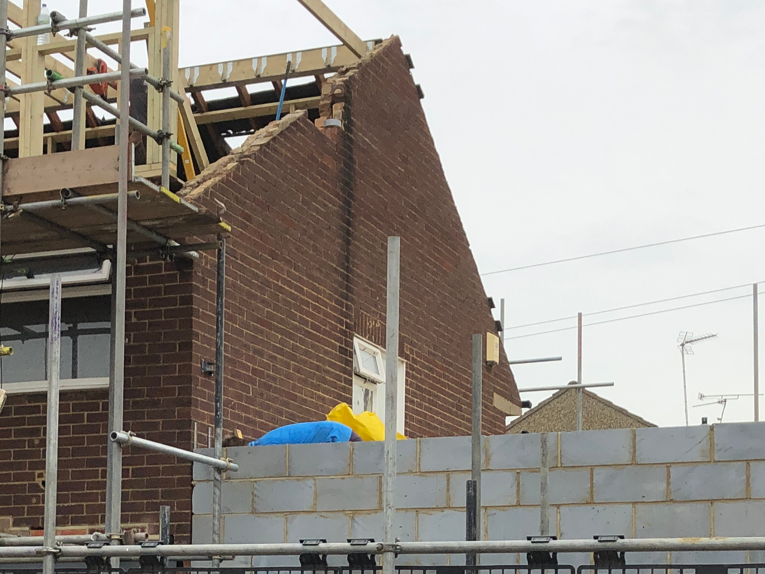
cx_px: 348
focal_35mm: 73
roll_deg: -0.7
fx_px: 1613
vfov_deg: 19.7
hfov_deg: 26.7
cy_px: 545
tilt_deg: +4.8
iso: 20
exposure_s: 1/1389
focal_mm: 3.99
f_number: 1.8
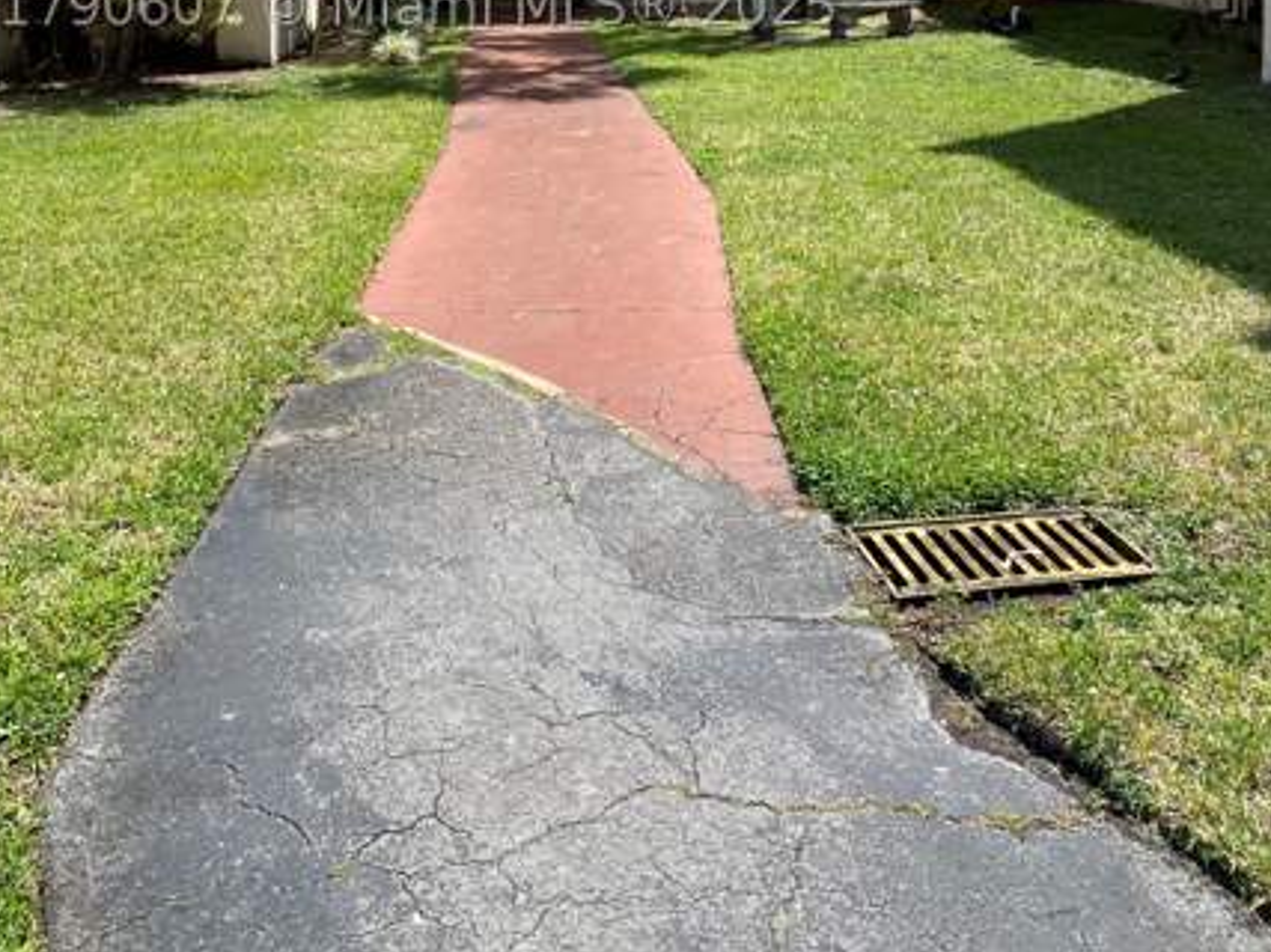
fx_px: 1432
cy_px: 6
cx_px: 628
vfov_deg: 33.7
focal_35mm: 39
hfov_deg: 47.9
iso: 32
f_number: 1.8
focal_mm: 4.25
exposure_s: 1/1678
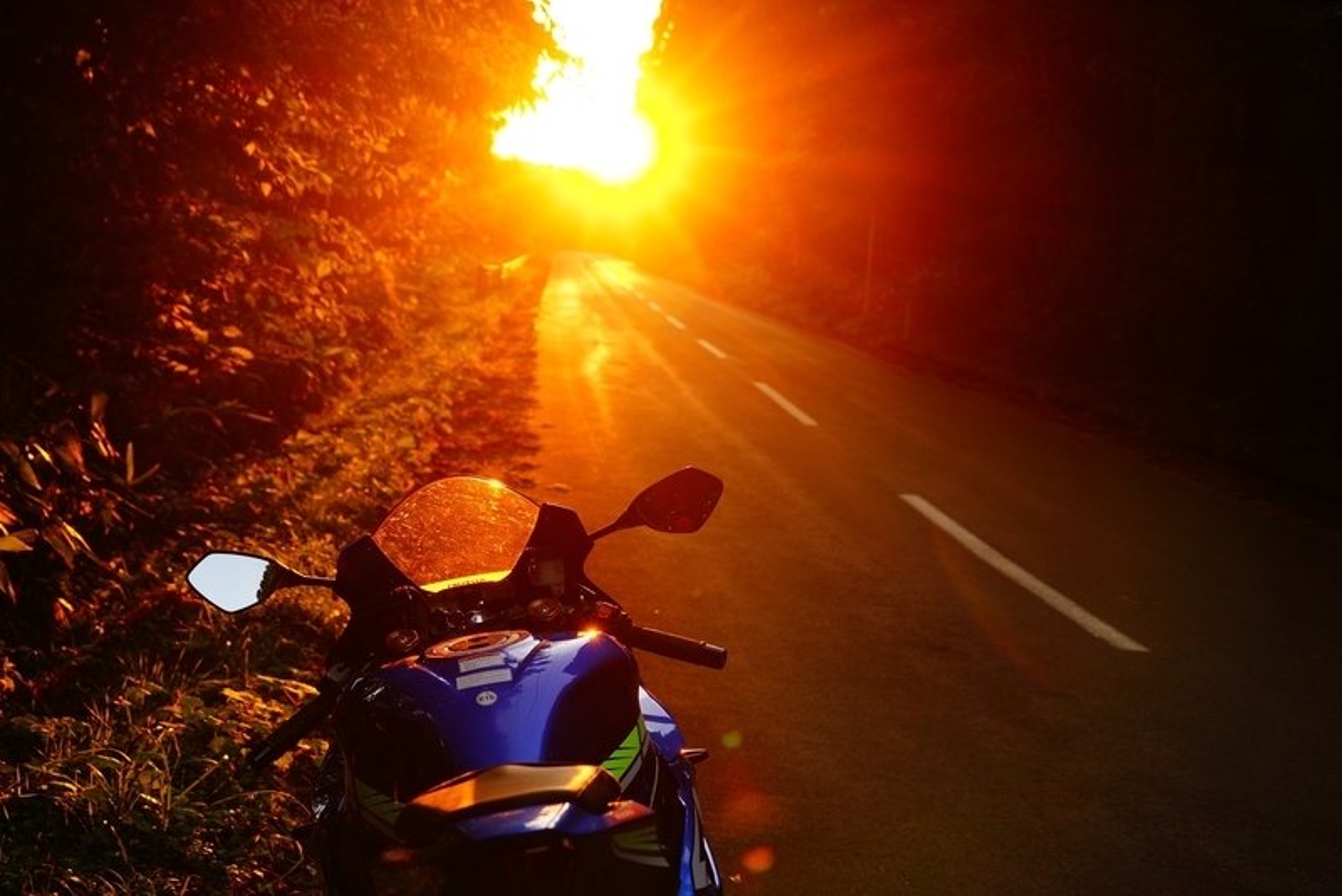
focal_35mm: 54
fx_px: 2014
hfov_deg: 36.9
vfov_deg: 25.1
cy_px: 448
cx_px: 671
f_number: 6.7
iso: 500
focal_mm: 54
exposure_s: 1/60
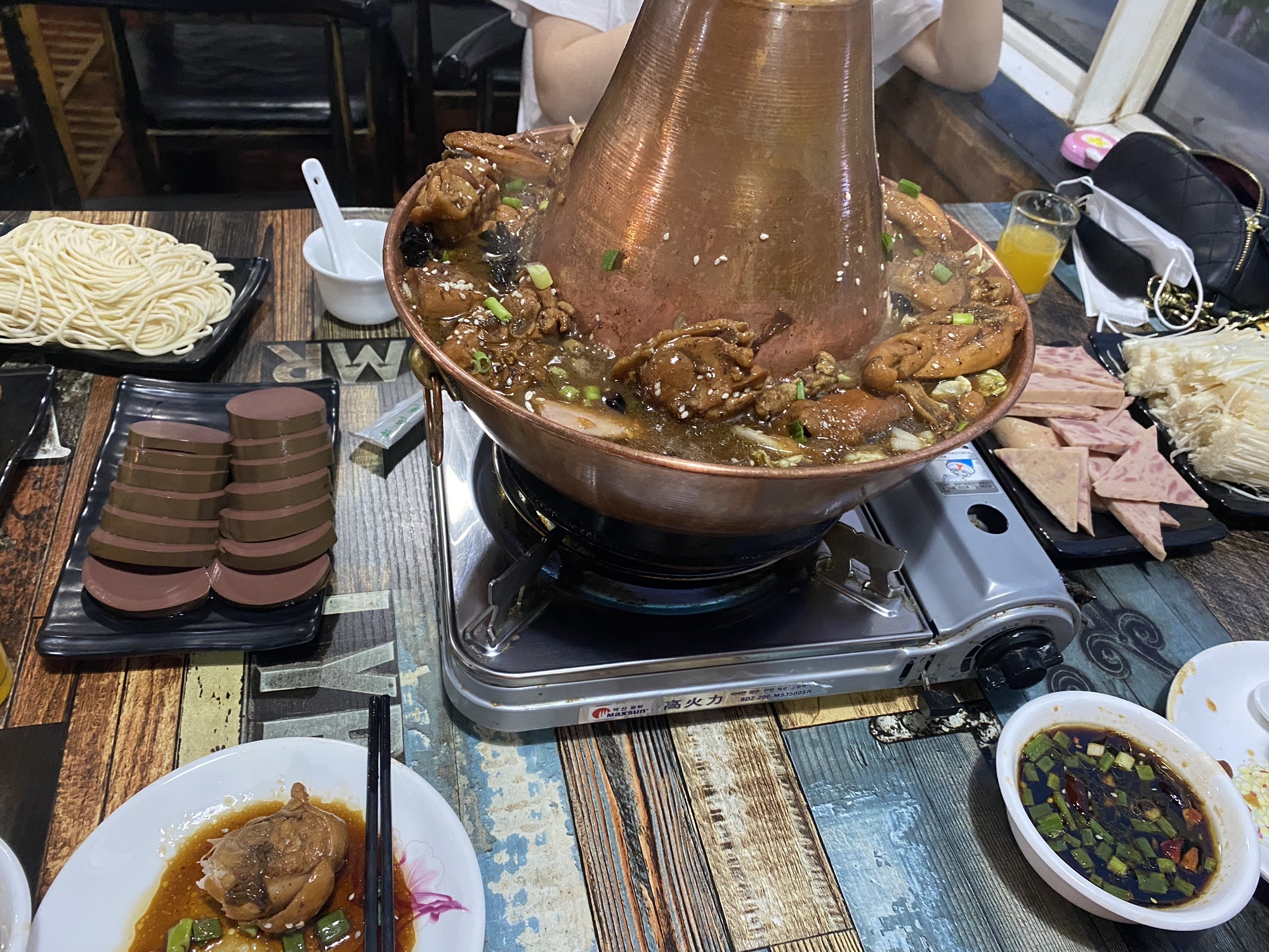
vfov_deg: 53.1
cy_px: 476
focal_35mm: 26
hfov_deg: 67.3
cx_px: 634
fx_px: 953
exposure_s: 1/33
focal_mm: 4.25
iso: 500
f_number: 1.8
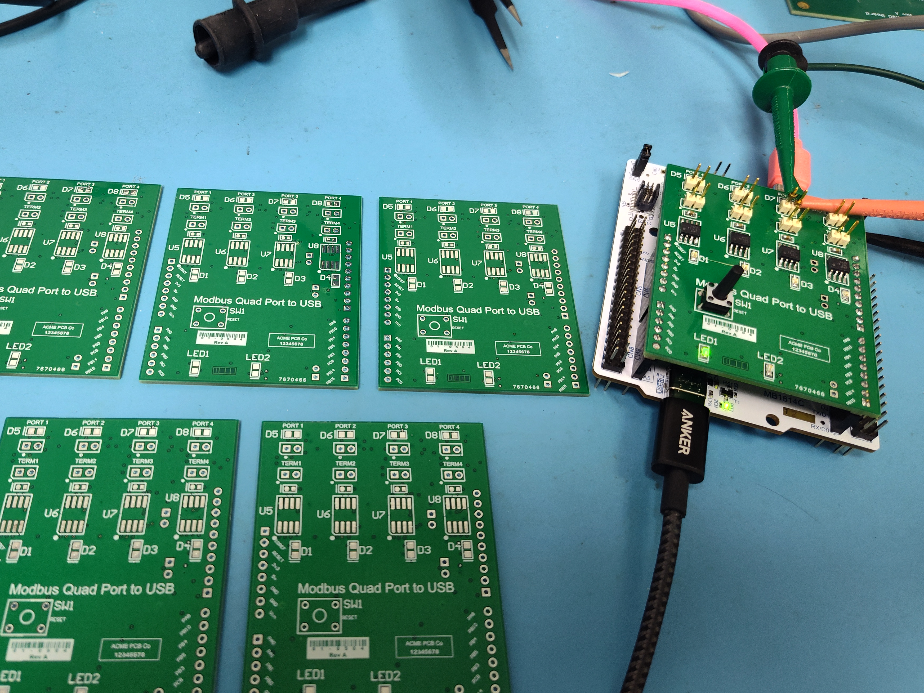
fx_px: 721
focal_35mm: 27
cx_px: 393
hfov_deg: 65.0
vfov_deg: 51.4
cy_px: 352
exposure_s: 1/60
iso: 659
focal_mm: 5.56
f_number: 1.8
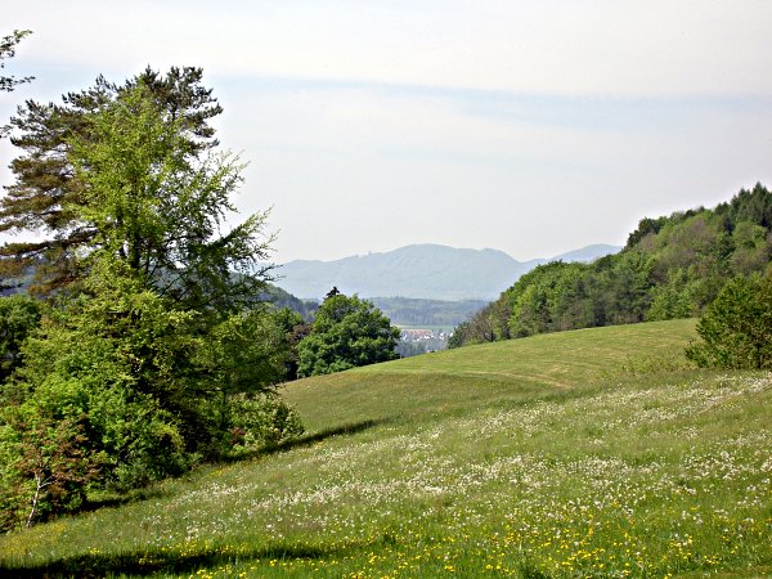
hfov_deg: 19.3
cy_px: 290
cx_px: 386
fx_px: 2275
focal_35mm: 102
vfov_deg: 14.5
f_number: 4.9
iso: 50
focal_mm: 16.8
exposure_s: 1/320
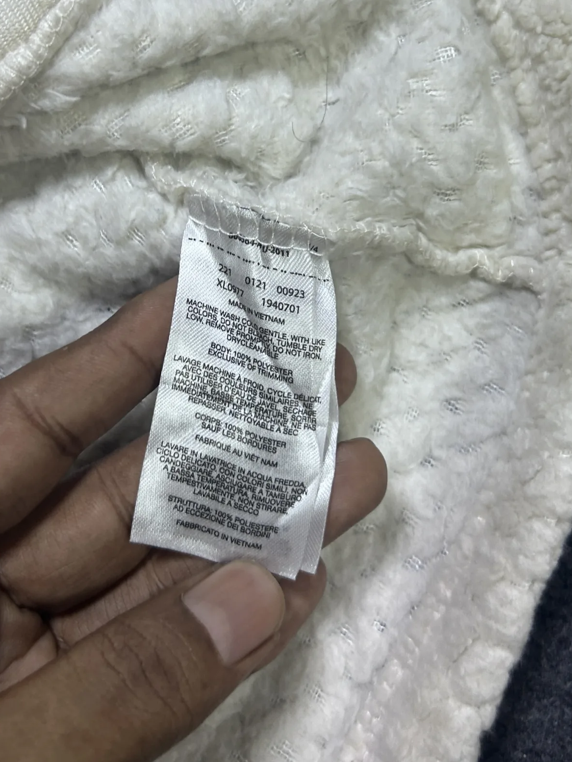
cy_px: 285
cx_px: 279
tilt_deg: -69.4
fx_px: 925
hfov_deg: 34.4
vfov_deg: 44.4
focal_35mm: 42
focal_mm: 5.7
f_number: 1.5
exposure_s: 1/50
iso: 100
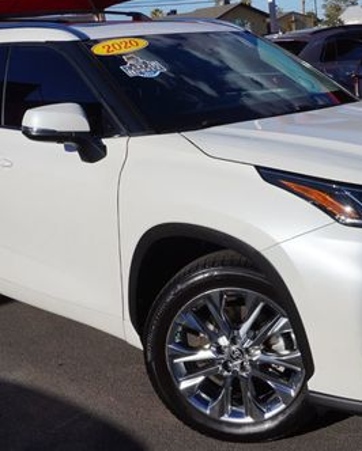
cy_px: 208
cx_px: 218
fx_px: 761
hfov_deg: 26.7
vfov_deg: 33.0
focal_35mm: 57
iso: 100
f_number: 13
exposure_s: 1/250
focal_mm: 21
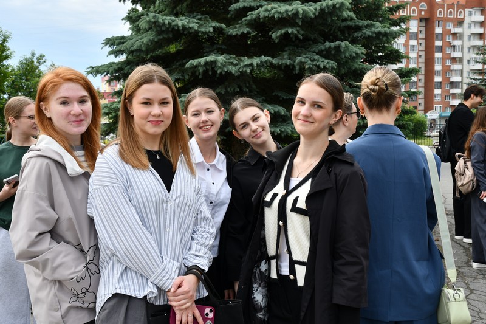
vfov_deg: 29.9
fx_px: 607
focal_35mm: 45
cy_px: 162
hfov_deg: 43.6
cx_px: 243
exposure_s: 1/250
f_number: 8
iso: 160
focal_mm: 30
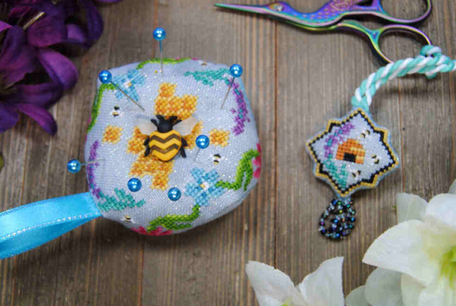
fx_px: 540
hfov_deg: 45.7
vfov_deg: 31.5
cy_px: 151
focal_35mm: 43
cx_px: 224
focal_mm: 23
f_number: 6.3
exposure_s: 1/50
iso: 200
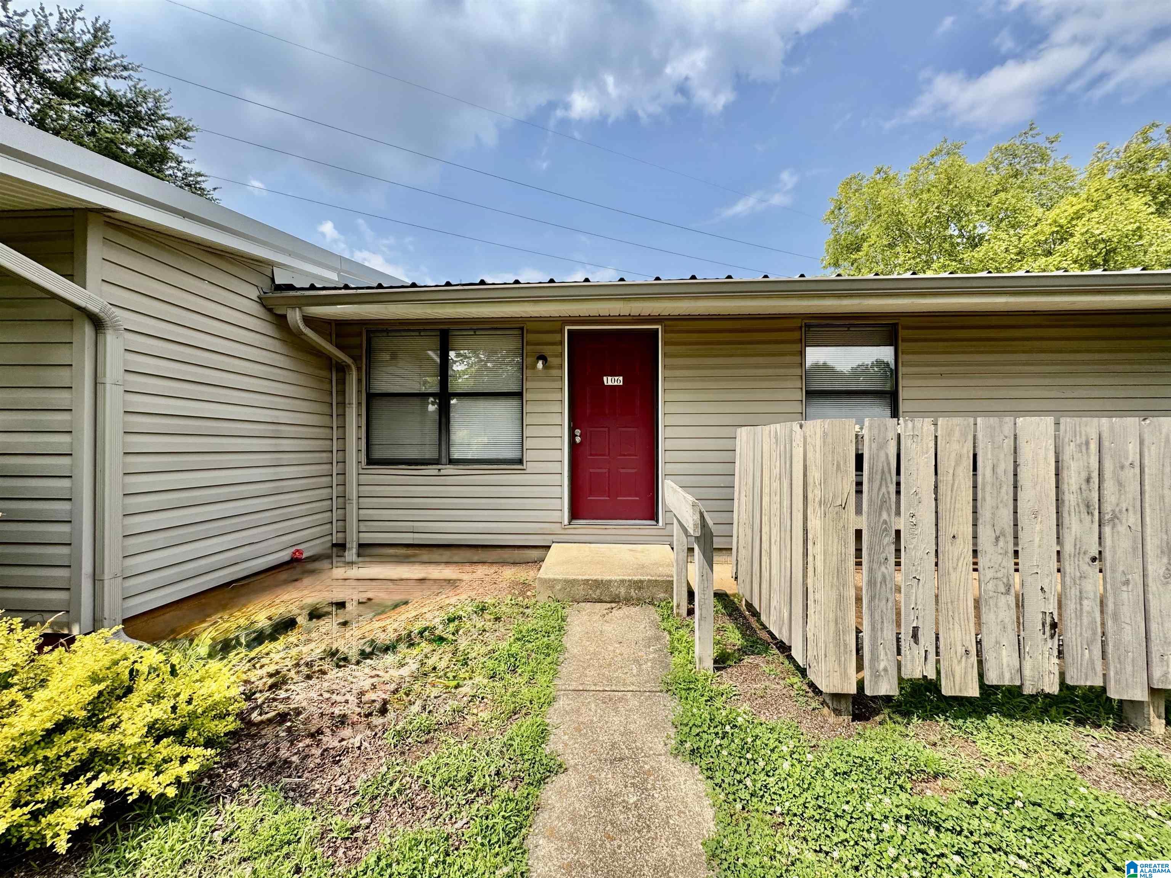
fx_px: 474
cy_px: 439
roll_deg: -2.0
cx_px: 586
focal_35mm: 14
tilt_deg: +0.3
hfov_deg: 102.1
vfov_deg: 85.7
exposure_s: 1/1063
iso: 50
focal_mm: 2.22
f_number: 2.2
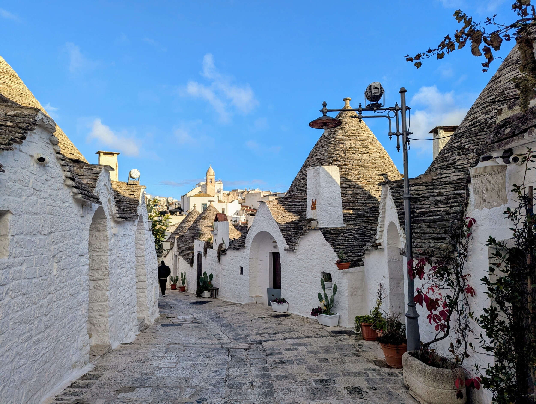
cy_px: 202
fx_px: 372
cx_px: 268
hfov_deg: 71.5
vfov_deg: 56.9
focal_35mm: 24
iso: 42
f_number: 1.85
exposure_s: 1/2058
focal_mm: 6.81
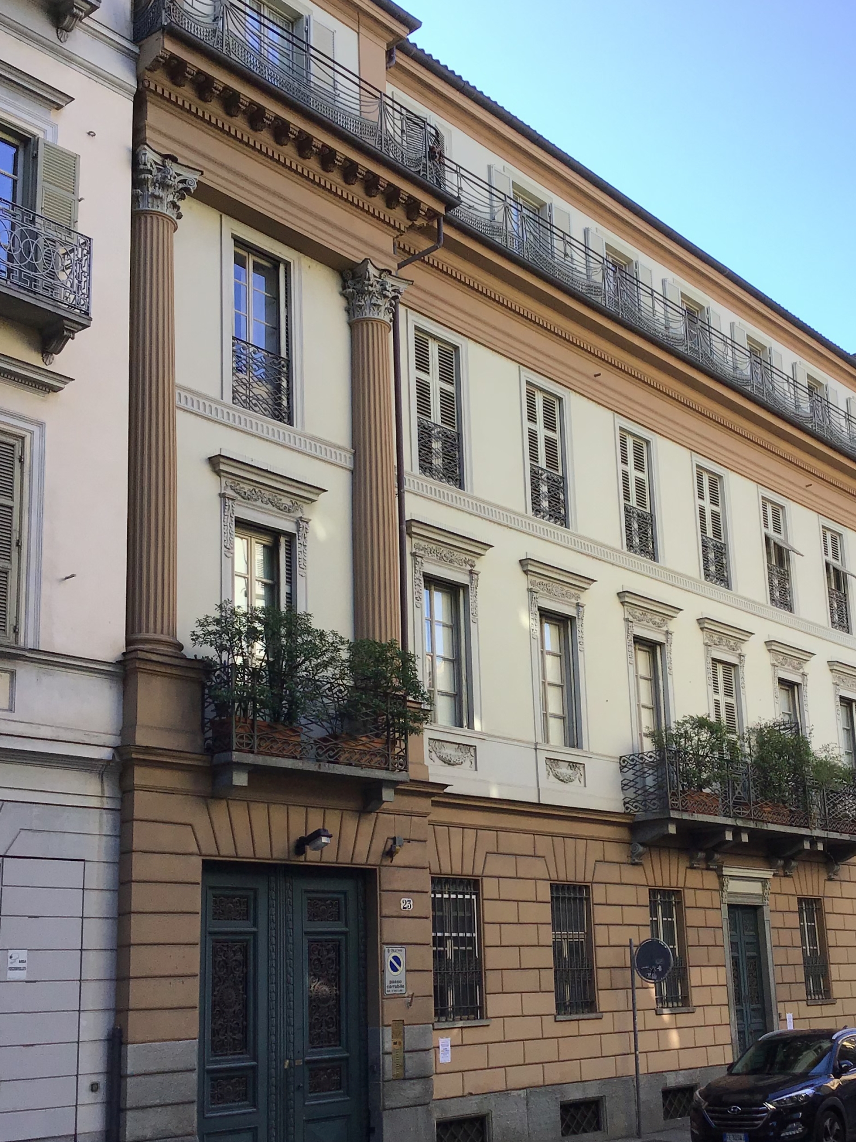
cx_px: 536
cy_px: 658
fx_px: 1418
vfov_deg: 43.7
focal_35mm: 43
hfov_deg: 33.4
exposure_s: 1/319
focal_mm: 3.3
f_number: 2.4
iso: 25
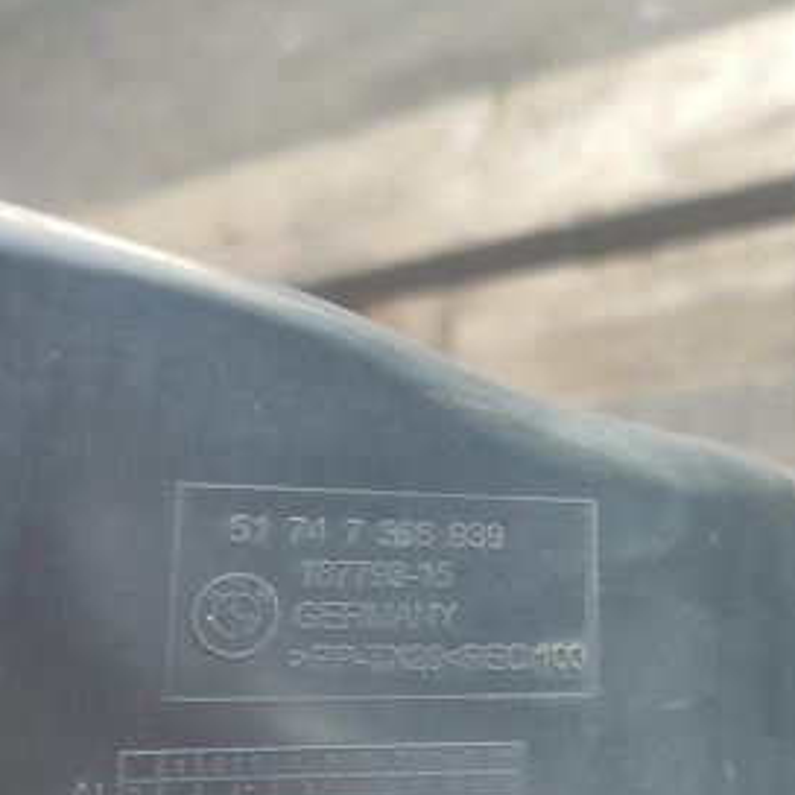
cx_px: 430
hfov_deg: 42.8
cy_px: 526
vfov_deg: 42.3
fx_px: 1013
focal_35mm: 39
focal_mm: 6.04
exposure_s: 1/30
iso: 130
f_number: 1.9
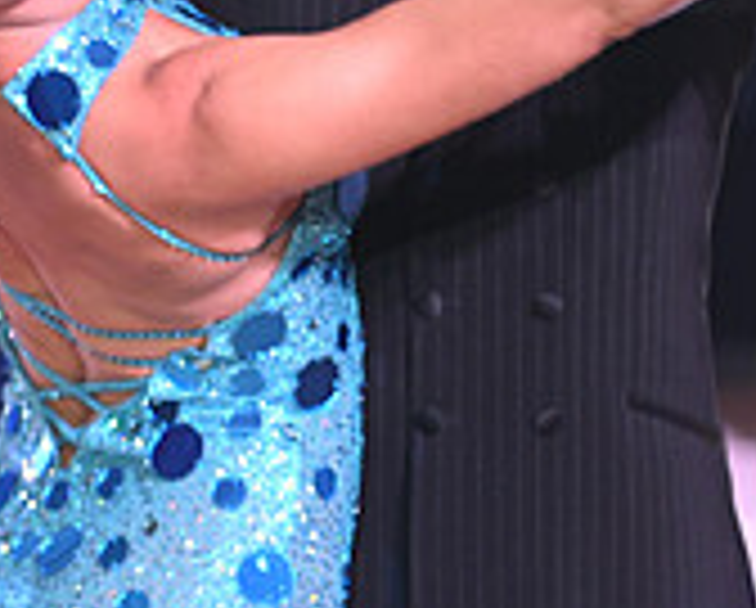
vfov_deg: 4.3
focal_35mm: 356
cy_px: -182
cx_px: 234
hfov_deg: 5.4
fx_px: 7979
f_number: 4.5
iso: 1600
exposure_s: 1/200
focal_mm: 110
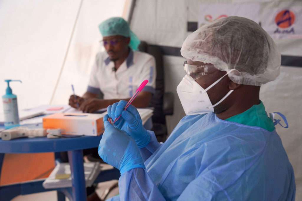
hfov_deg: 40.3
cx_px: 151
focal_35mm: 49
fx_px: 411
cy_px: 100
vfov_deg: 27.5
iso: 320
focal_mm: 49
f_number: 4
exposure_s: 1/320
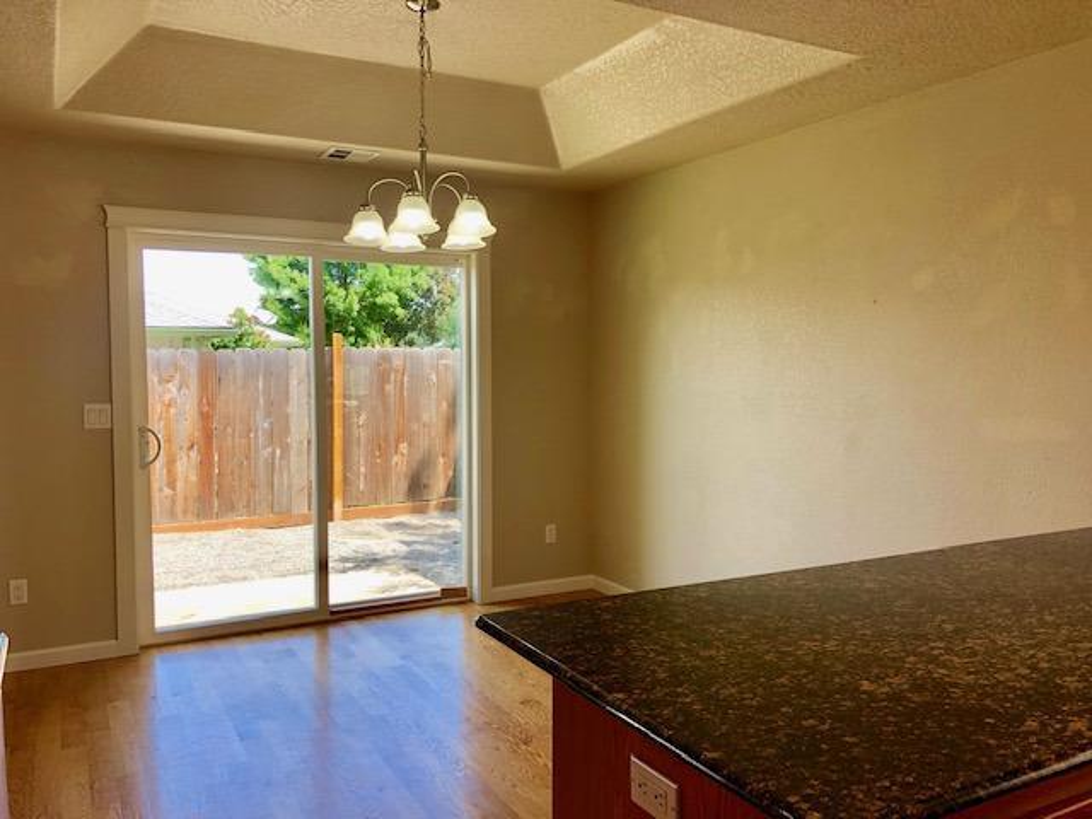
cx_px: 546
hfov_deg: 63.4
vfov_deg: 49.7
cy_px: 410
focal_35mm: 28
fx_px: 883
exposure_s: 1/120
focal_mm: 4
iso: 25
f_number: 1.8
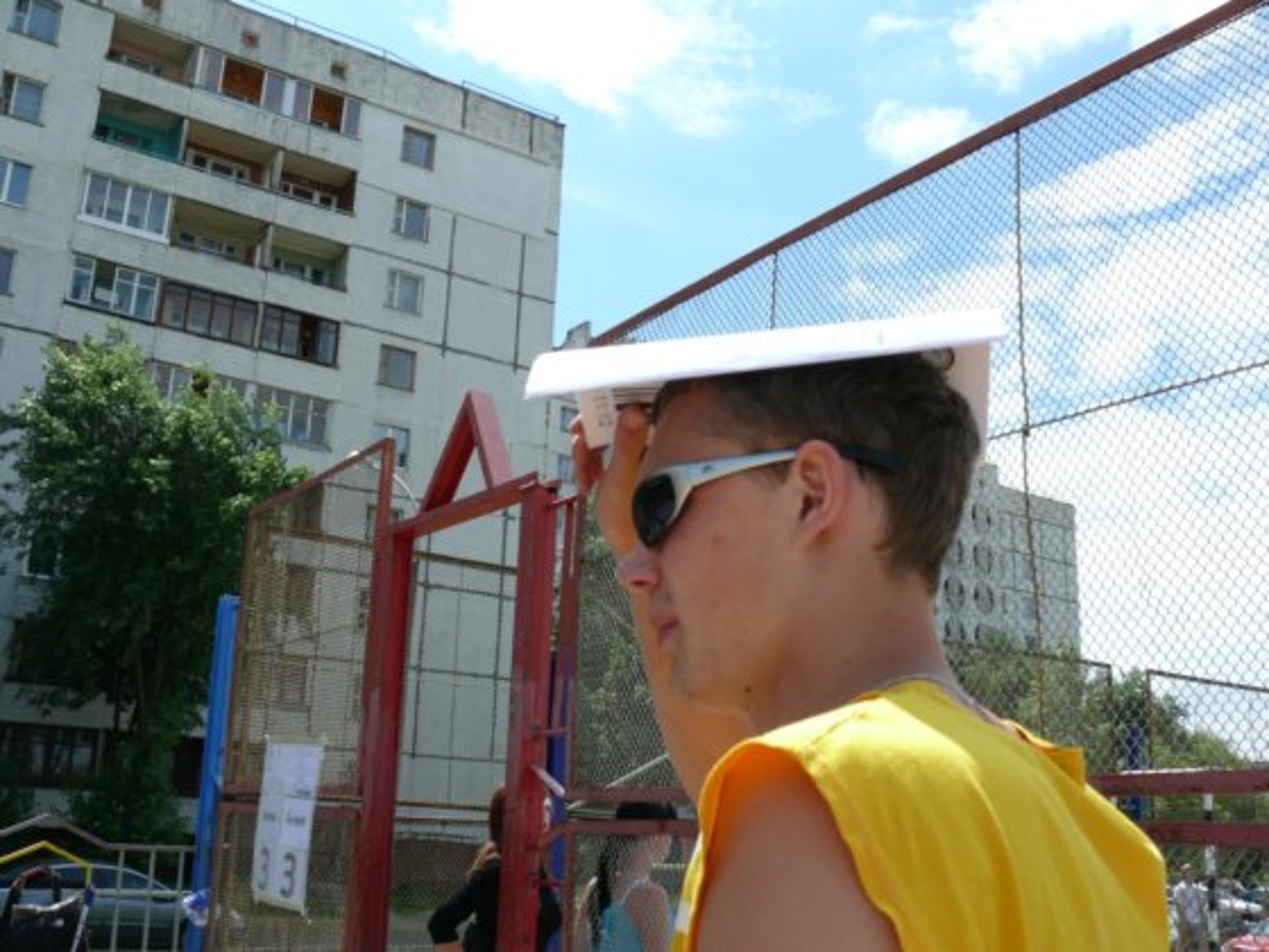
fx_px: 1283
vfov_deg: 40.7
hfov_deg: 52.6
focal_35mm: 35
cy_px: 476
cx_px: 634
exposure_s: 1/320
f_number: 5.6
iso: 100
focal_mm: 7.4
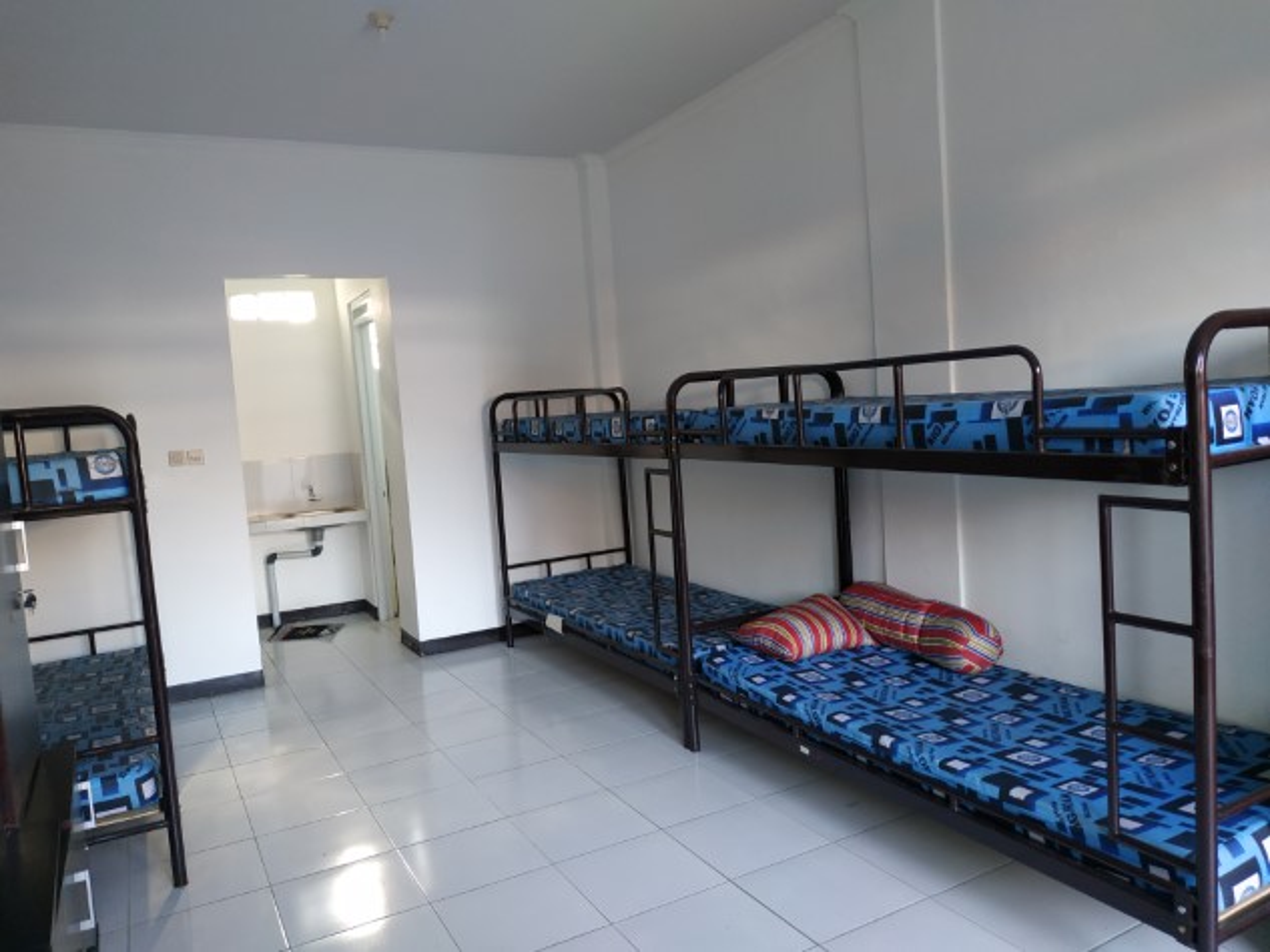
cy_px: 476
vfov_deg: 56.8
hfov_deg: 71.6
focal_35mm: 24
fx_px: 881
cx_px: 635
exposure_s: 1/30
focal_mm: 3.94
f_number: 1.9
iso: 200
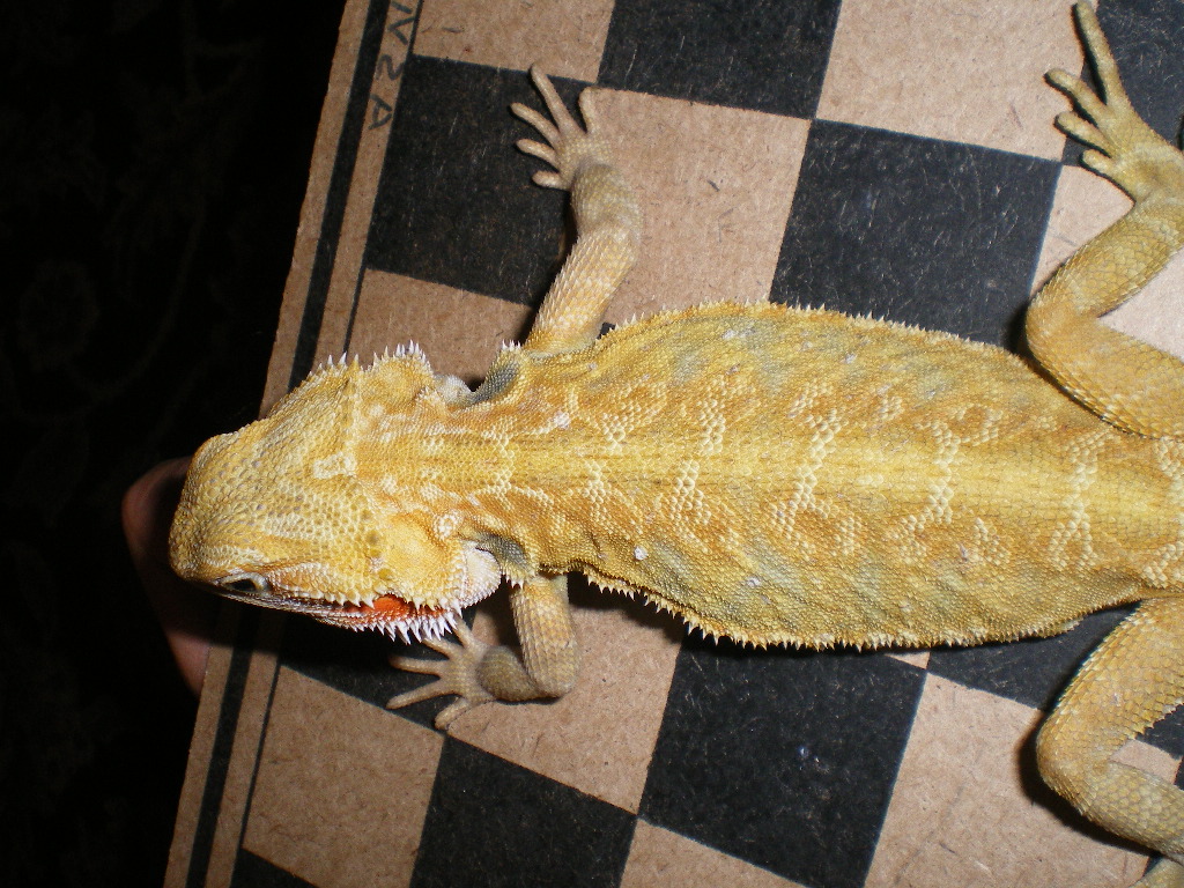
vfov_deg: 37.7
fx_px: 1300
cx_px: 592
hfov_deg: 49.0
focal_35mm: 38
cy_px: 444
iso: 200
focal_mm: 6.3
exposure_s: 1/50
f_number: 4.6
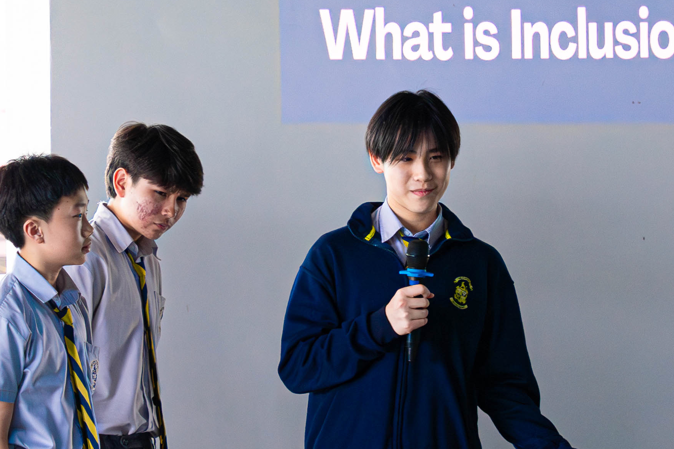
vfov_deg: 5.8
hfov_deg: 8.8
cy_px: 212
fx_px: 4399
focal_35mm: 235
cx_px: 464
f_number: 2.8
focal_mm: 70
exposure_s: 1/400
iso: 640
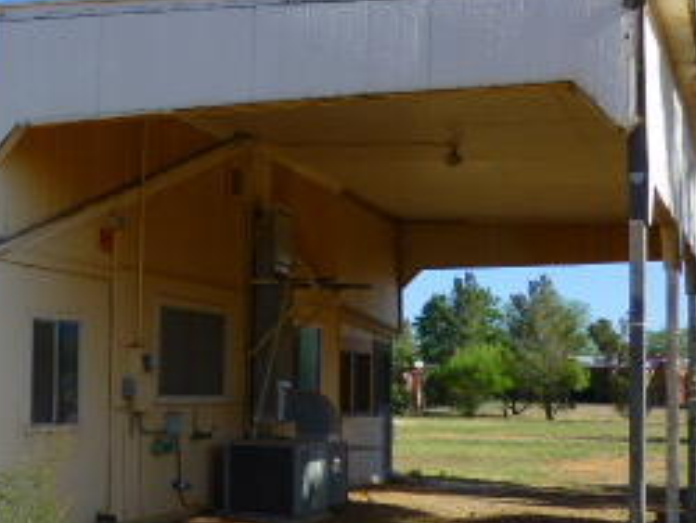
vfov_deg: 22.9
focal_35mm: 64
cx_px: -33
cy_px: 306
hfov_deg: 28.0
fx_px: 1288
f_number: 4
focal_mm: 4.4
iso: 100
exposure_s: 1/640
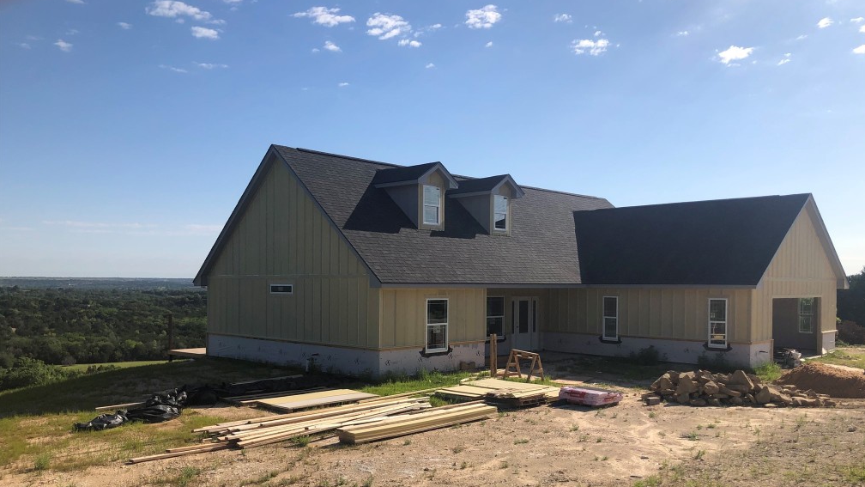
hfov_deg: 62.6
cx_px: 438
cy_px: 298
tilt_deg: -1.7
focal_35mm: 31
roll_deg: +0.1
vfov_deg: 37.6
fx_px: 711
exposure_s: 1/3040
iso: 25
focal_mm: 3.99
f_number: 1.8
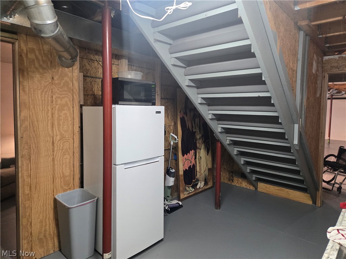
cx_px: 173
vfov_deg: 58.9
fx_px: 230
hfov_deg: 73.9
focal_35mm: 23
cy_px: 130
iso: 500
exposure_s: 1/120
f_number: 1.8
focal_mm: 5.4
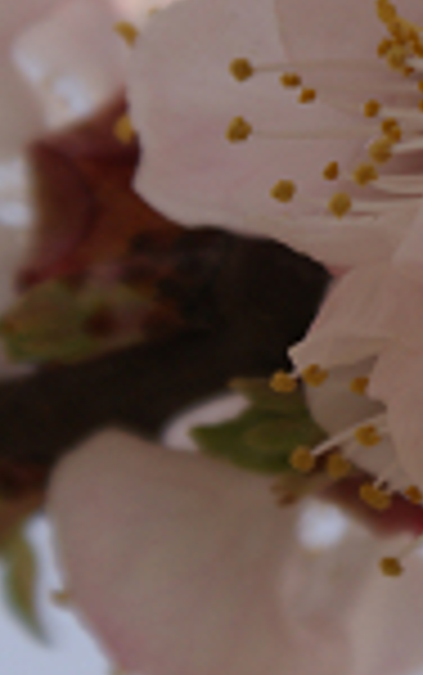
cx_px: 664
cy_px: 212
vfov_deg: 5.5
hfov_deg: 3.4
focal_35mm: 382
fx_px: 7033
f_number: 7.1
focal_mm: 70
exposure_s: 1/320
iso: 100
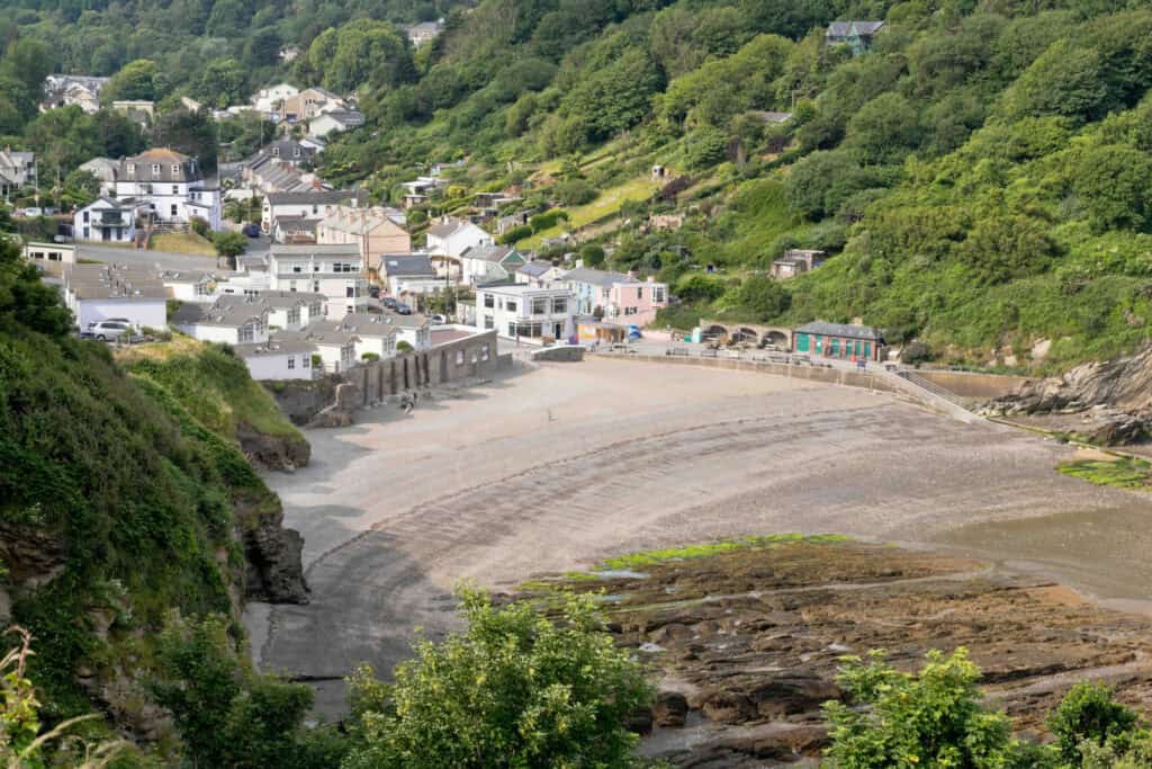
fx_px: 2240
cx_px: 576
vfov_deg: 19.5
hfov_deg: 28.8
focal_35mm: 70
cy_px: 384
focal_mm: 70
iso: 64
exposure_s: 1/100
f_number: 9
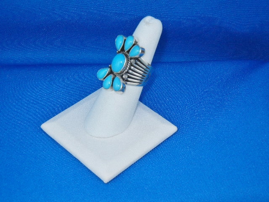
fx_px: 528
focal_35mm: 68
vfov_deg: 21.6
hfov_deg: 28.6
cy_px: 101
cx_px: 134
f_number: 4.1
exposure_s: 1/30
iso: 200
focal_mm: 12.2
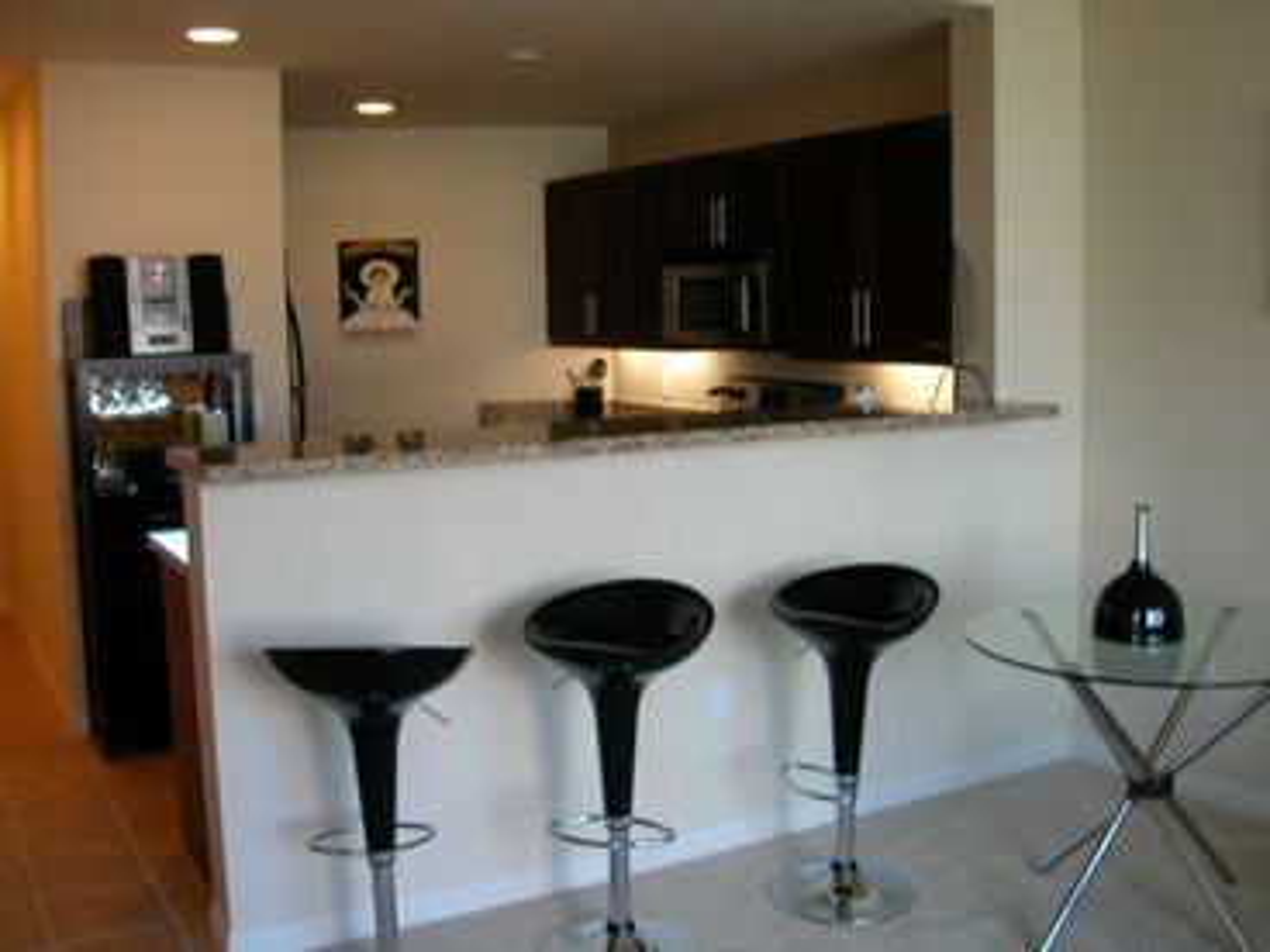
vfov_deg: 38.7
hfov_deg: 50.1
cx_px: 635
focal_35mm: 37
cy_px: 476
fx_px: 1357
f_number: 2.7
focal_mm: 5.6
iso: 100
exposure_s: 1/31.4
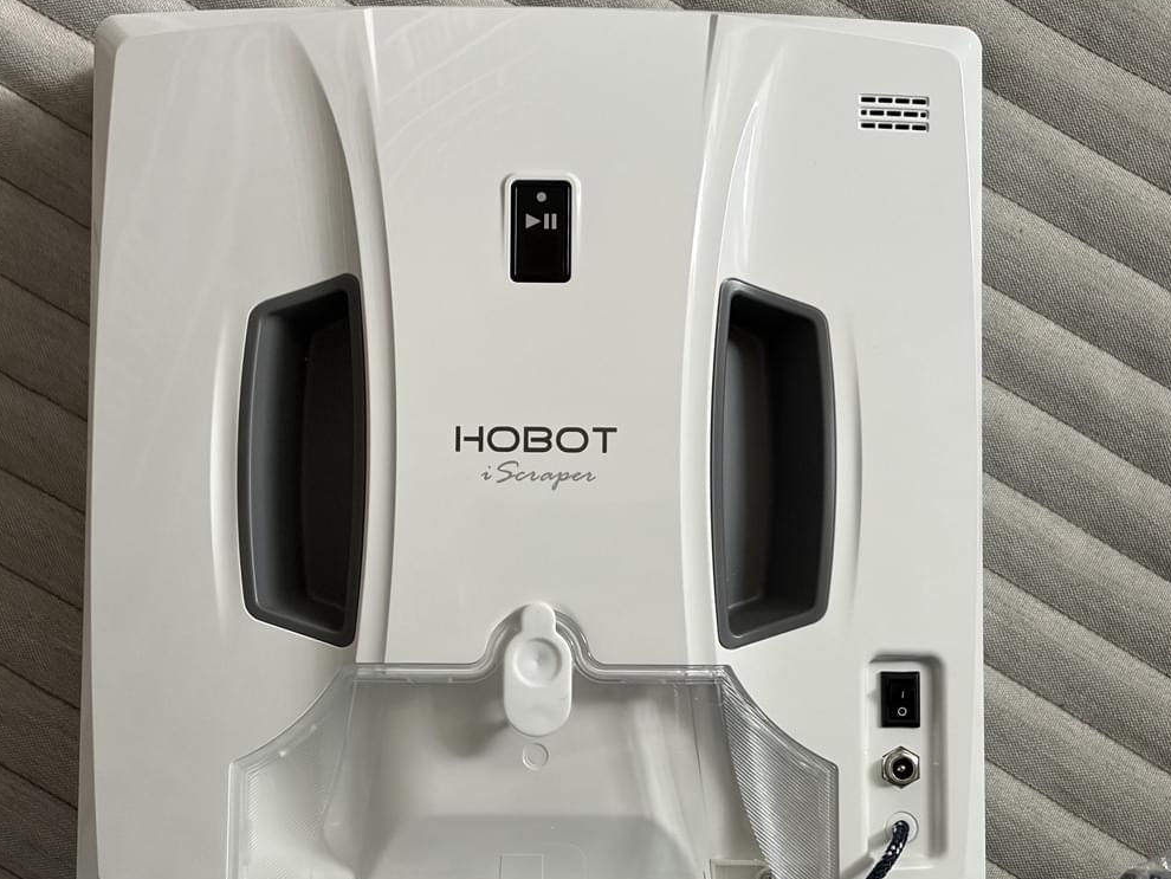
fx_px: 2132
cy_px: 483
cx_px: 551
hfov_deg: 30.7
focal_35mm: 63
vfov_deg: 23.3
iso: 250
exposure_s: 1/40
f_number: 1.6
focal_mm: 5.96
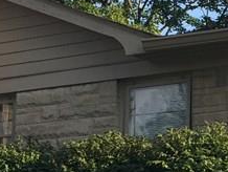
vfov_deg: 10.9
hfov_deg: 14.1
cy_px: 134
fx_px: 897
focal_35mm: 136
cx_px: 263
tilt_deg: +7.9
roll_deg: -0.8
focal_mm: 4.15
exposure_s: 1/746
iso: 32
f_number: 2.2
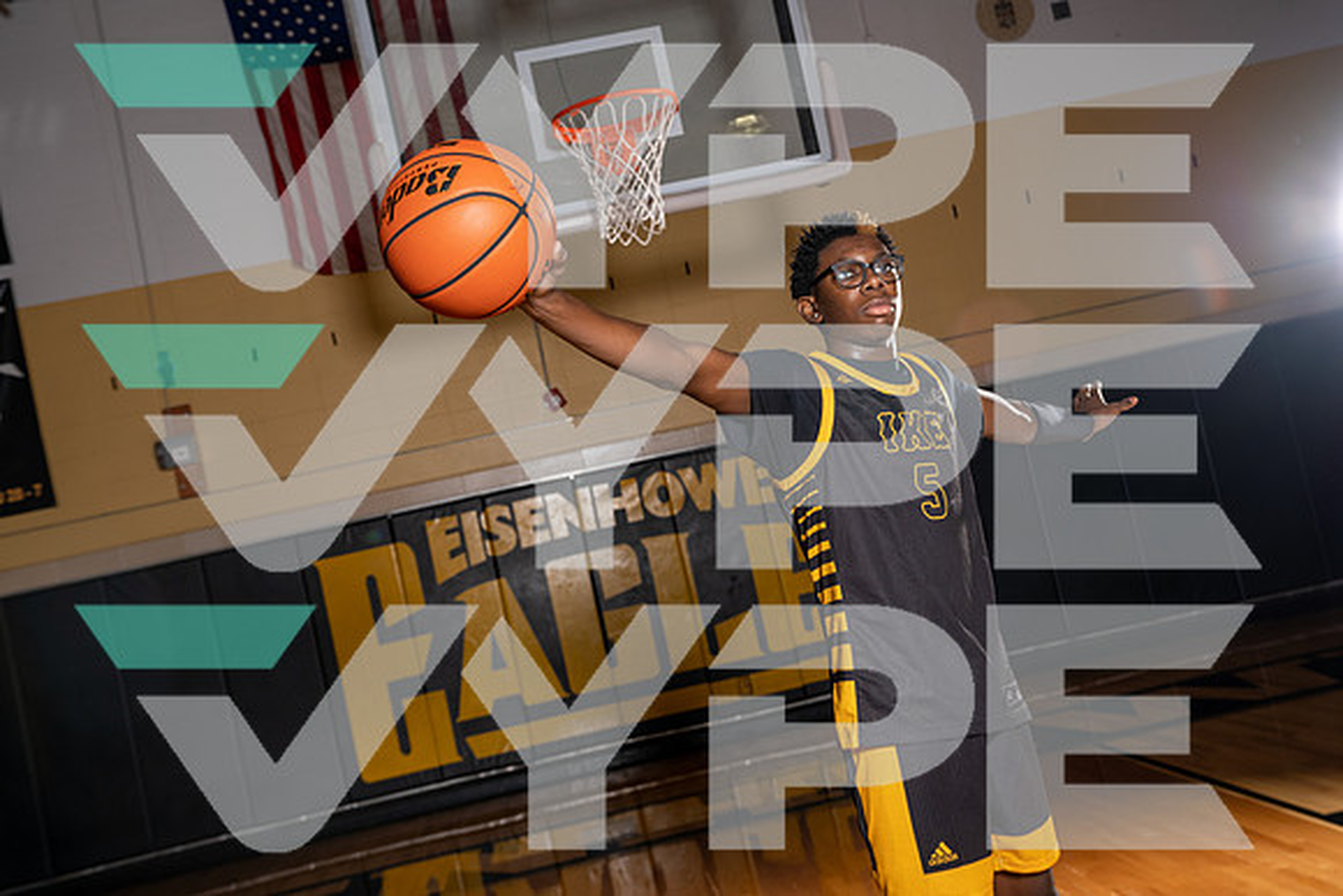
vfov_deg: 31.9
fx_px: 1567
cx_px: 672
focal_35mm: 42
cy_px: 448
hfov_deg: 46.4
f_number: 5.6
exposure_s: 1/250
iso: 320
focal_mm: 42
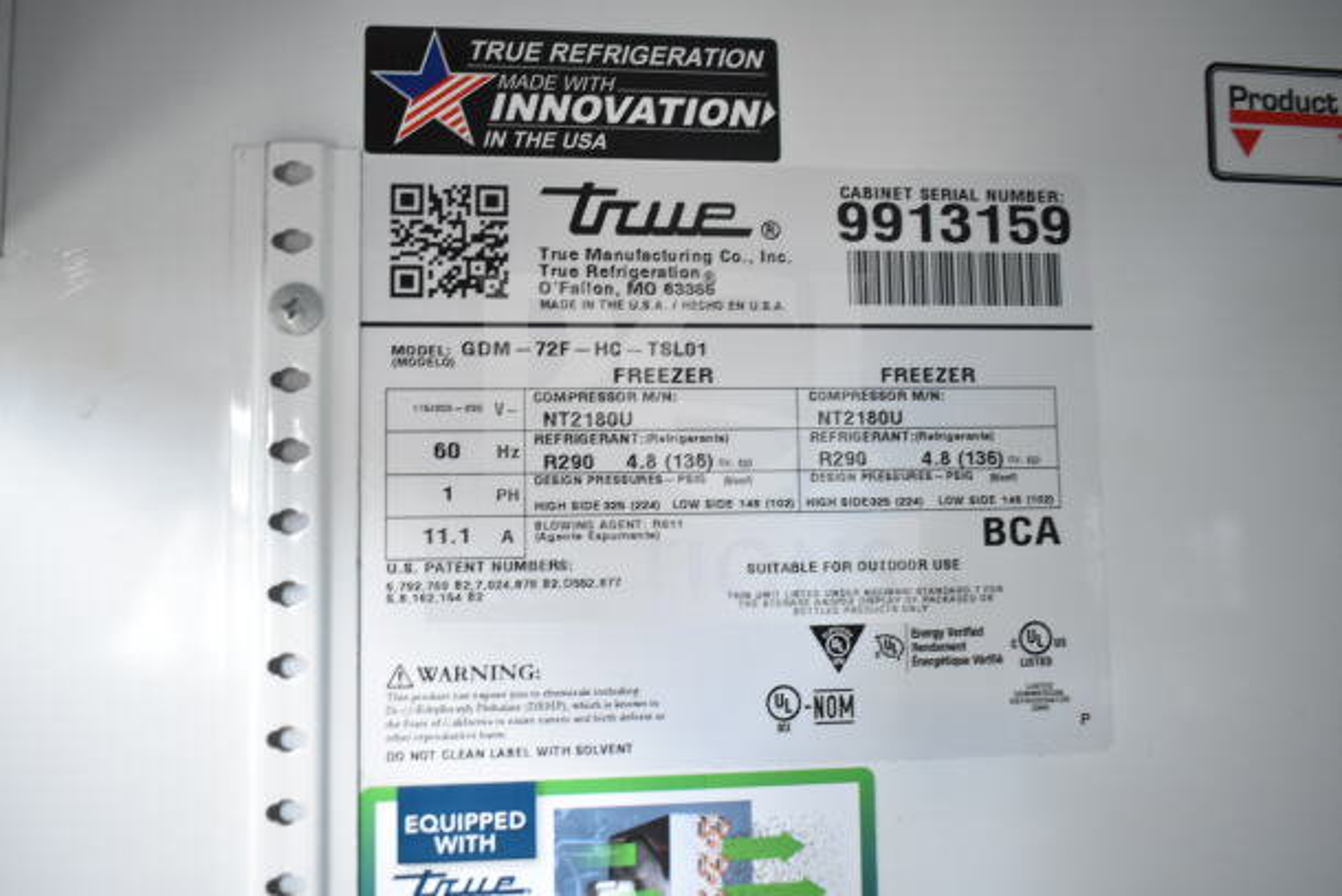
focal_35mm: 32
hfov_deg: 59.5
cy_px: 448
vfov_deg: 41.7
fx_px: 1174
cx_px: 671
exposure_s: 1/50
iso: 1600
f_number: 3.8
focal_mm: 21
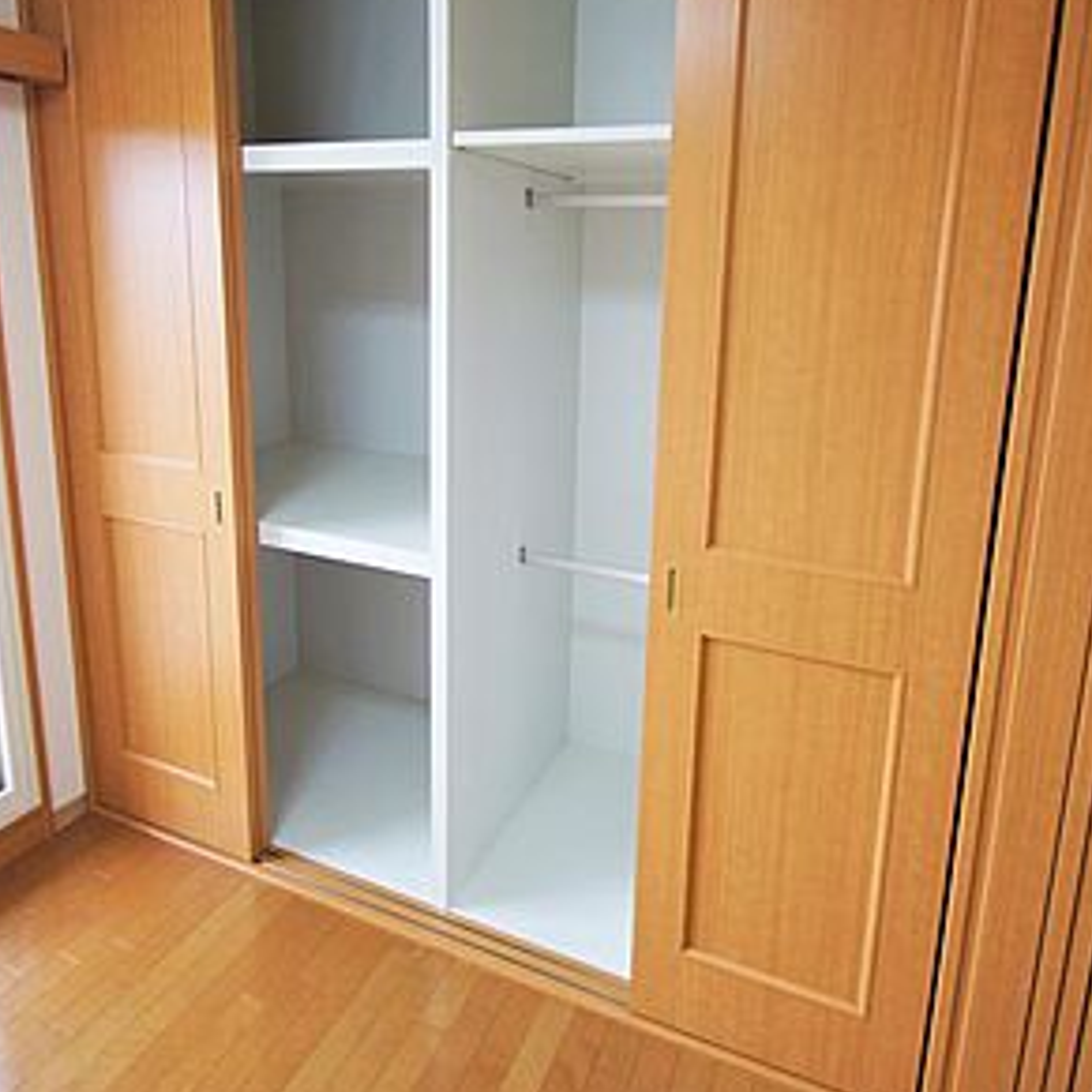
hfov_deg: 72.1
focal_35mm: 21
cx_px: 554
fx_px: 749
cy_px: 394
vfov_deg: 70.7
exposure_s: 1/30
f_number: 3.5
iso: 100
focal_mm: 10
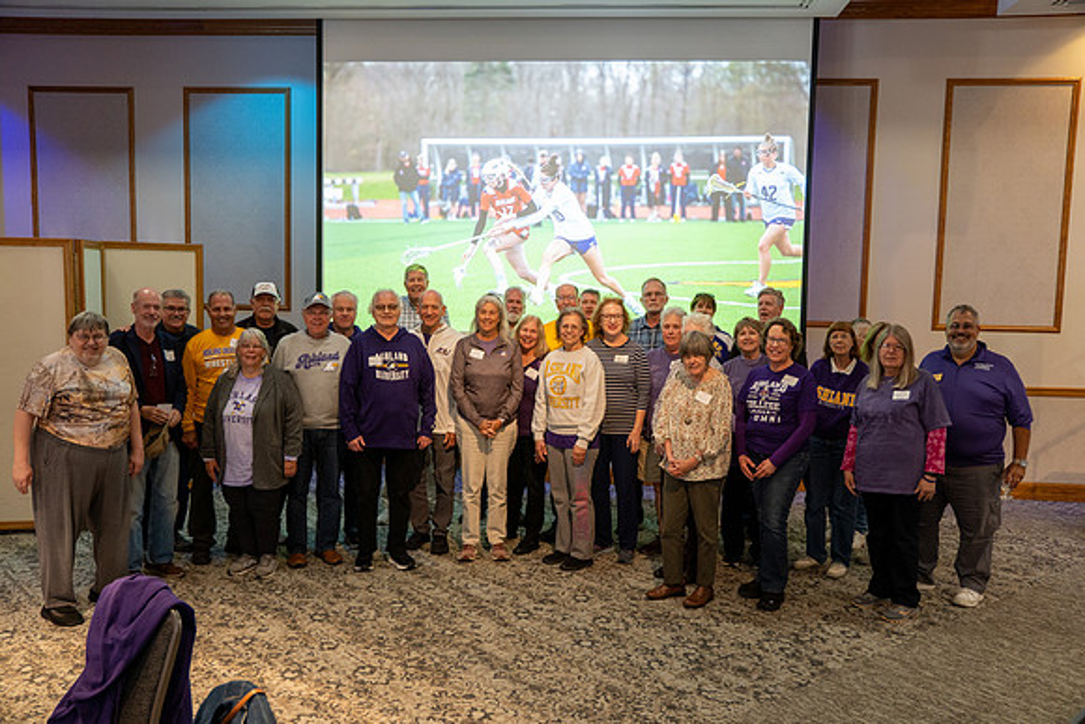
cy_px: 362
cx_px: 542
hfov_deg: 59.5
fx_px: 950
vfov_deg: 41.7
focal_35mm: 32
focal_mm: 21
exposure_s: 1/80
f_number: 2.8
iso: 1000
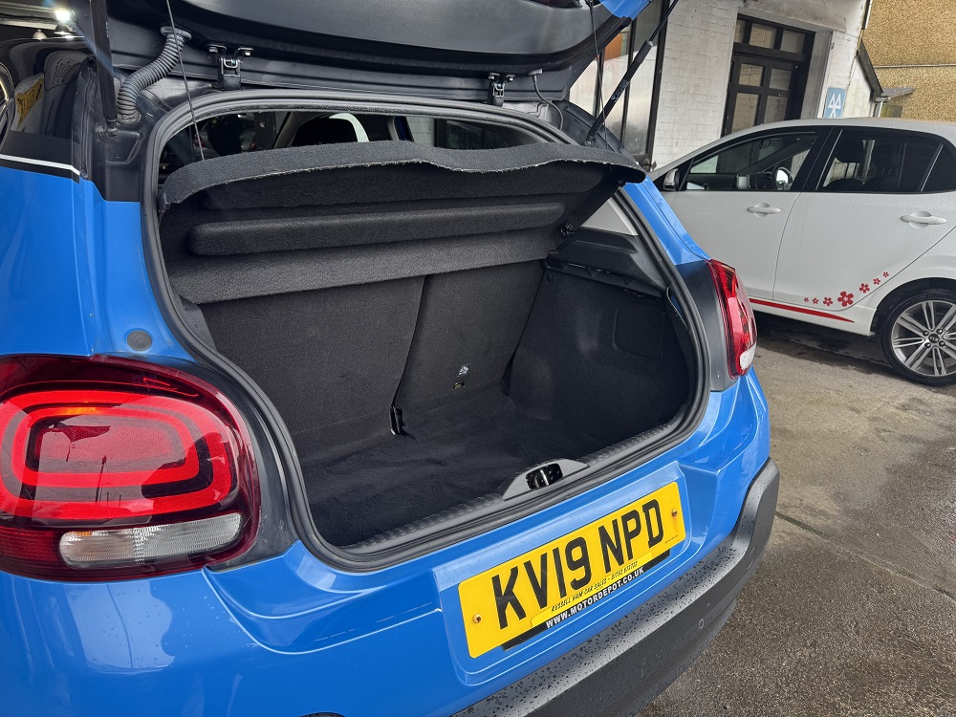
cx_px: 478
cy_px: 358
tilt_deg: -19.6
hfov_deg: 71.6
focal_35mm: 24
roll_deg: -2.5
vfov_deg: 56.8
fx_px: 663
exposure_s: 1/100
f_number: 1.78
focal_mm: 6.76
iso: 64
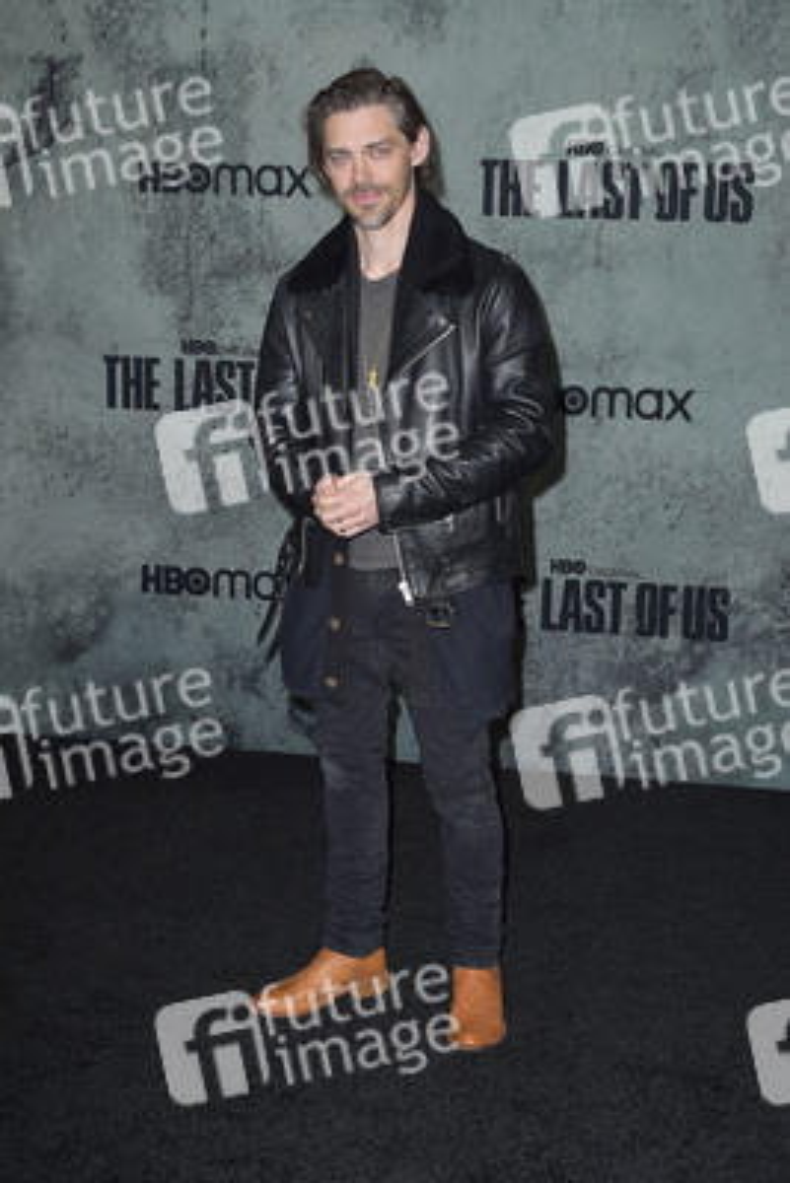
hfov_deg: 30.5
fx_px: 1447
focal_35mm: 44
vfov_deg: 44.5
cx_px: 395
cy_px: 592
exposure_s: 1/250
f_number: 6.3
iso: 640
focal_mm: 44
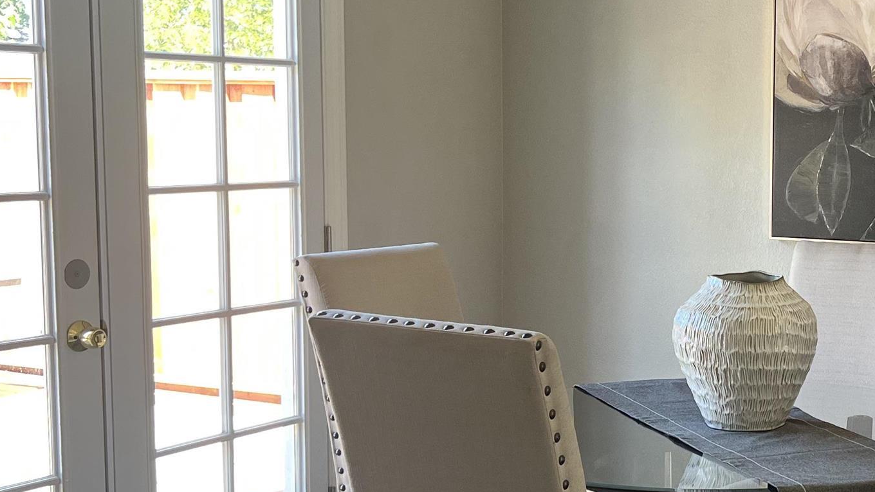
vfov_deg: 18.8
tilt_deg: -7.2
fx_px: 1485
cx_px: 814
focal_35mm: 64
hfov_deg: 31.1
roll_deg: -0.6
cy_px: 293
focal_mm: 5.7
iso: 100
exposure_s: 1/121
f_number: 1.5
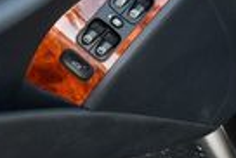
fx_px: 1109
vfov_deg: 8.1
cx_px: -215
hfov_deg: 11.2
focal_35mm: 169
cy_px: 17
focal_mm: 18
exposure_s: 1/250
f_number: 3.5
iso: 500
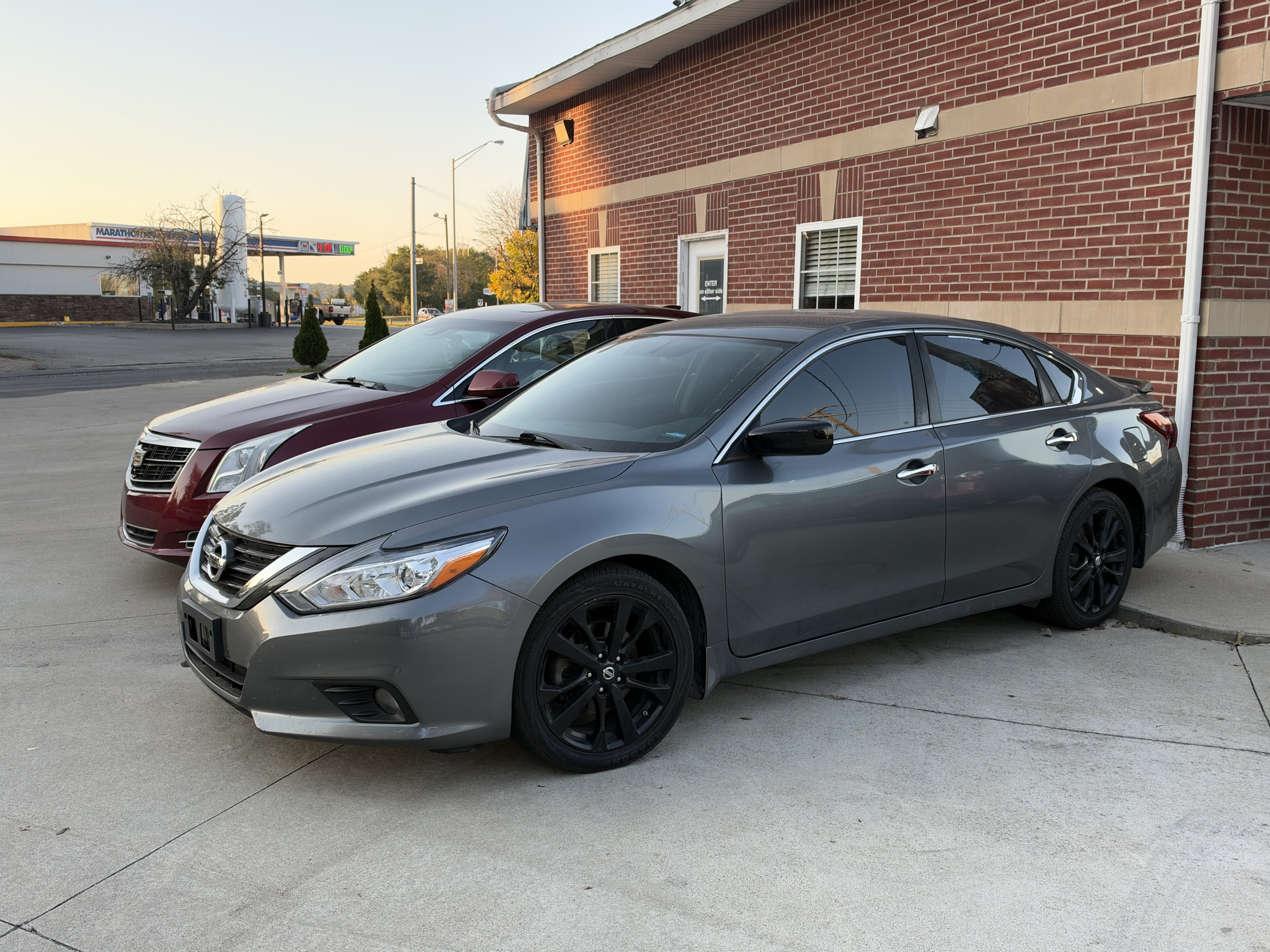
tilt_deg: -7.6
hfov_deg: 60.0
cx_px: 635
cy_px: 476
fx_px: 1101
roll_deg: +0.0
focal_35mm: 30
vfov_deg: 46.8
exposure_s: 1/566
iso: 100
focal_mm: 6.93
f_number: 1.8
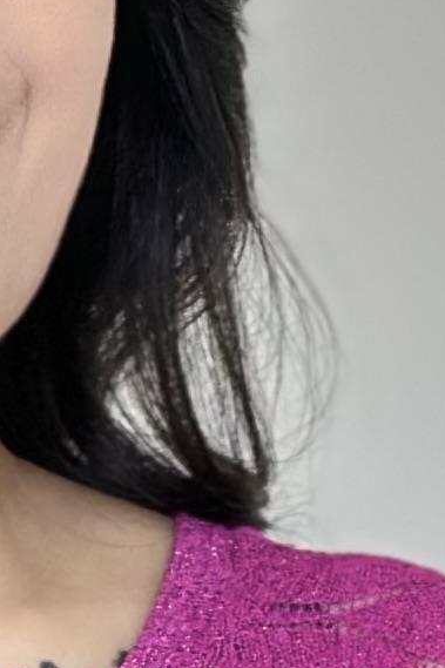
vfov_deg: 5.7
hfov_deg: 3.9
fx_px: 6567
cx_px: -217
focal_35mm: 354
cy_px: 1208
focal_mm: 6.86
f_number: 1.78
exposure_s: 1/100
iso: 100
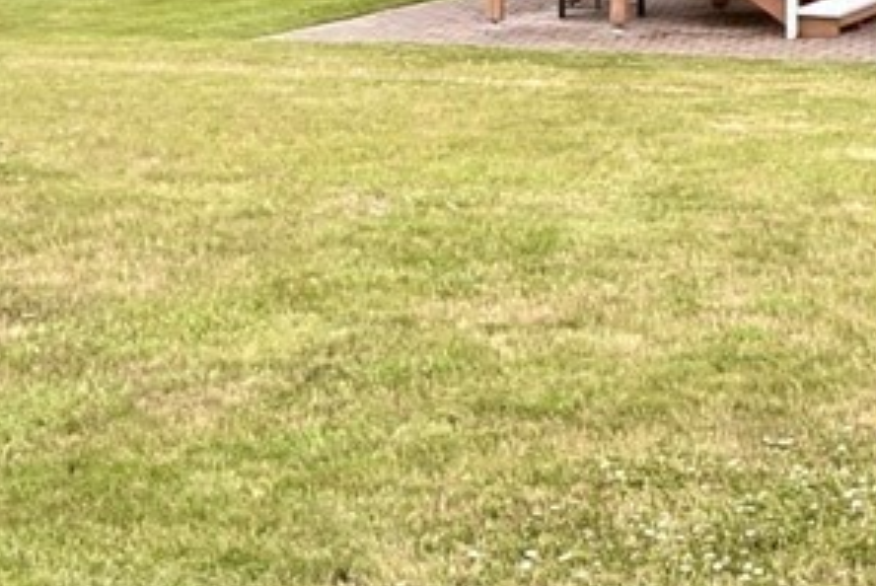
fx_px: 2509
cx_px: 1391
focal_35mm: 103
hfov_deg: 17.4
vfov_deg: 12.6
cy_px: -323
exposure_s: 1/200
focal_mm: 12
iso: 100
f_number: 8
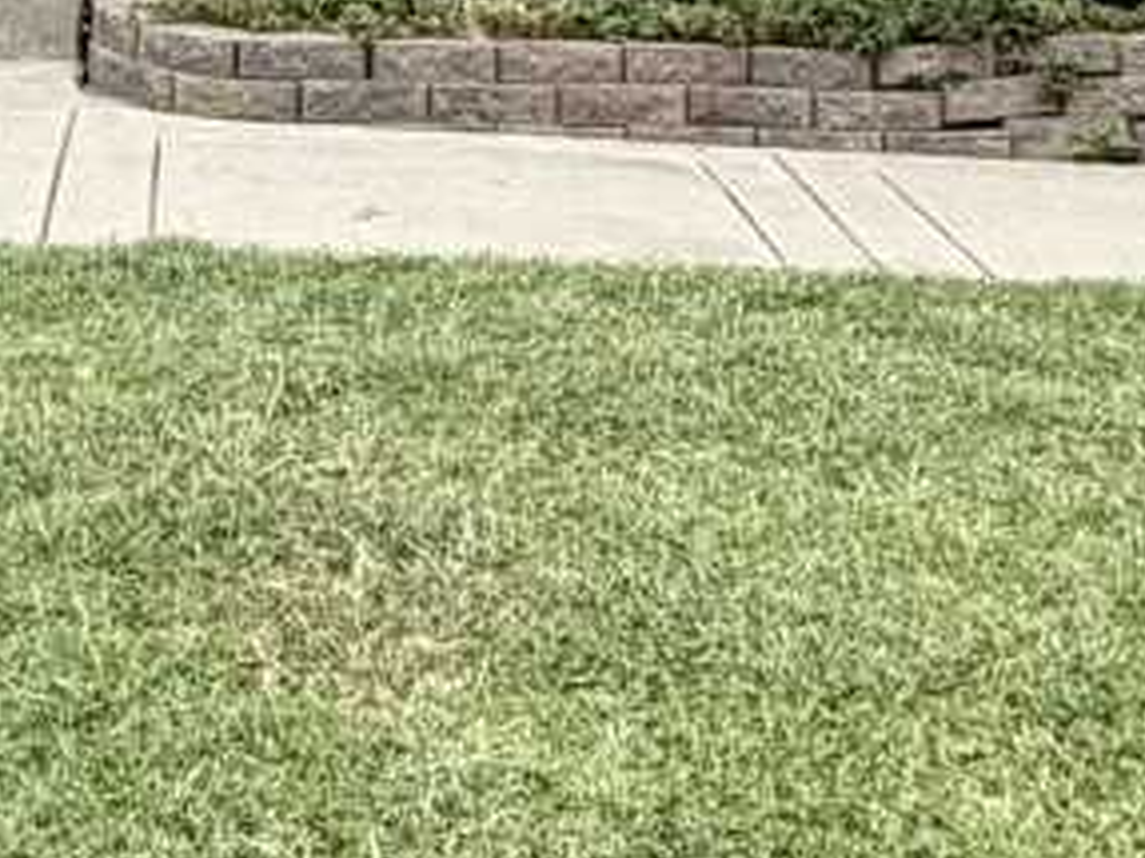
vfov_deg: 13.4
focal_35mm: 100
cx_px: 339
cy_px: -650
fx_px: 3306
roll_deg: -0.1
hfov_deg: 19.6
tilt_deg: +2.9
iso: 50
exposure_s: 1/182
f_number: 2.2
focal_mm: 2.22
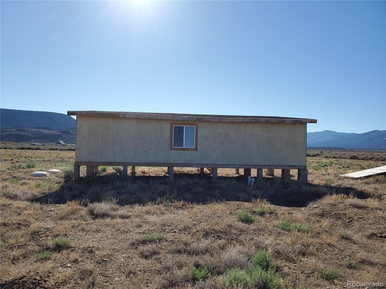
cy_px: 144
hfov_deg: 67.3
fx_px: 290
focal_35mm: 26
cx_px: 193
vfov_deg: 53.1
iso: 50
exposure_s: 1/1717
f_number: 2.4
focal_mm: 4.3
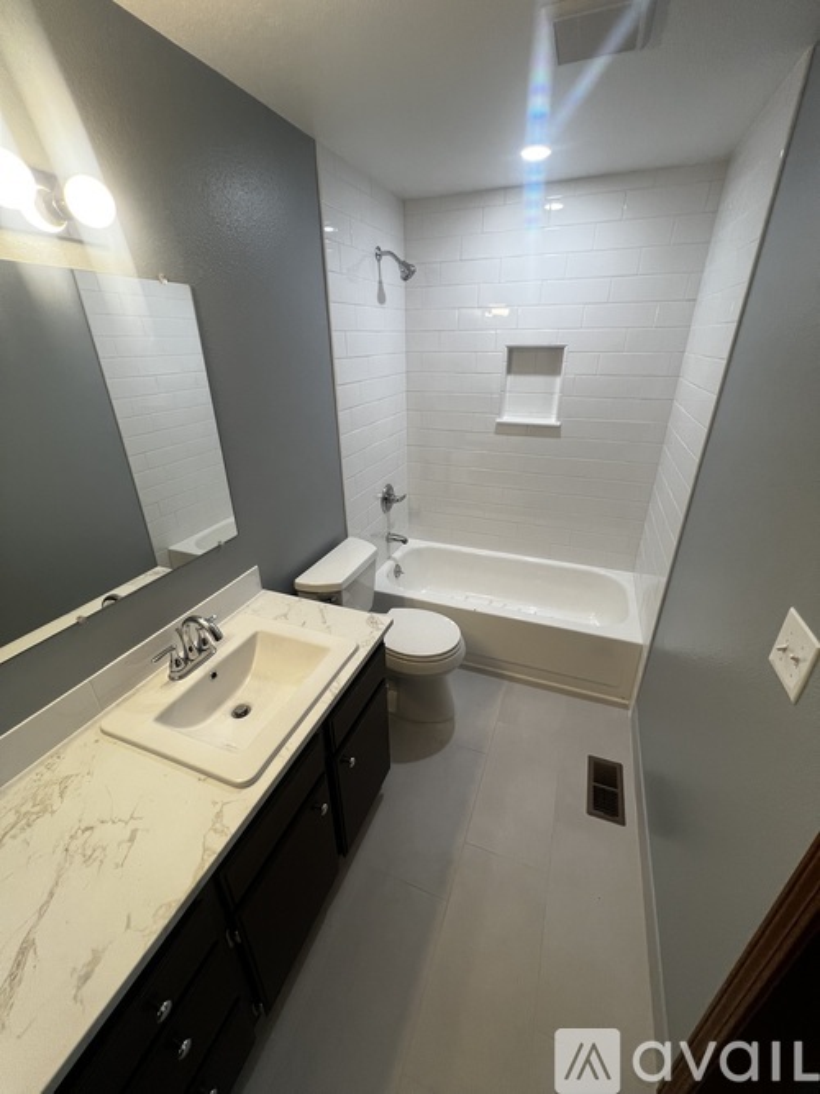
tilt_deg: -25.6
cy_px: 547
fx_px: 411
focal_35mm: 13
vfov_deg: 106.2
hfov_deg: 89.9
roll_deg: +0.4
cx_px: 410
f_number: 1.8
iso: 125
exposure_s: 1/120
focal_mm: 1.57
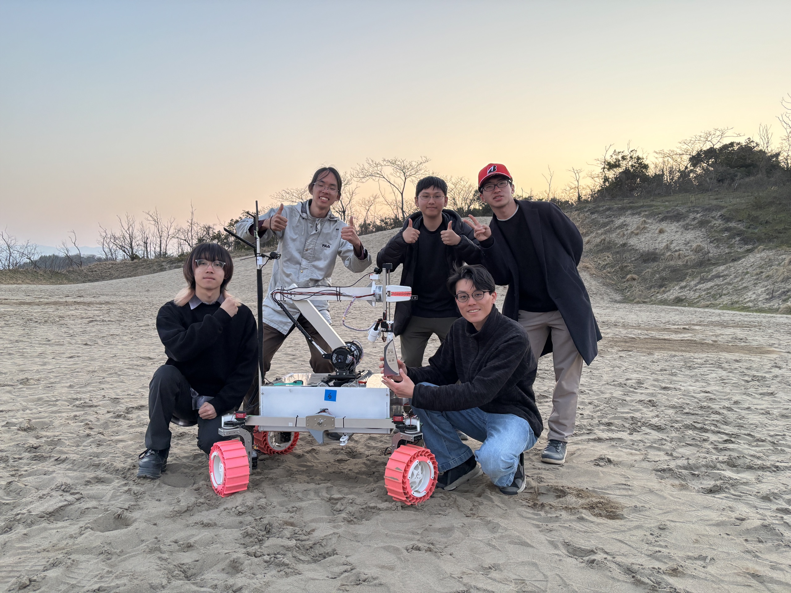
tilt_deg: -1.3
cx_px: 396
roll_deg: -0.2
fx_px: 594
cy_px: 296
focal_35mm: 26
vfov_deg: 53.1
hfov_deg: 67.3
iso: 125
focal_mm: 5.96
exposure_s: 1/121
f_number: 1.6
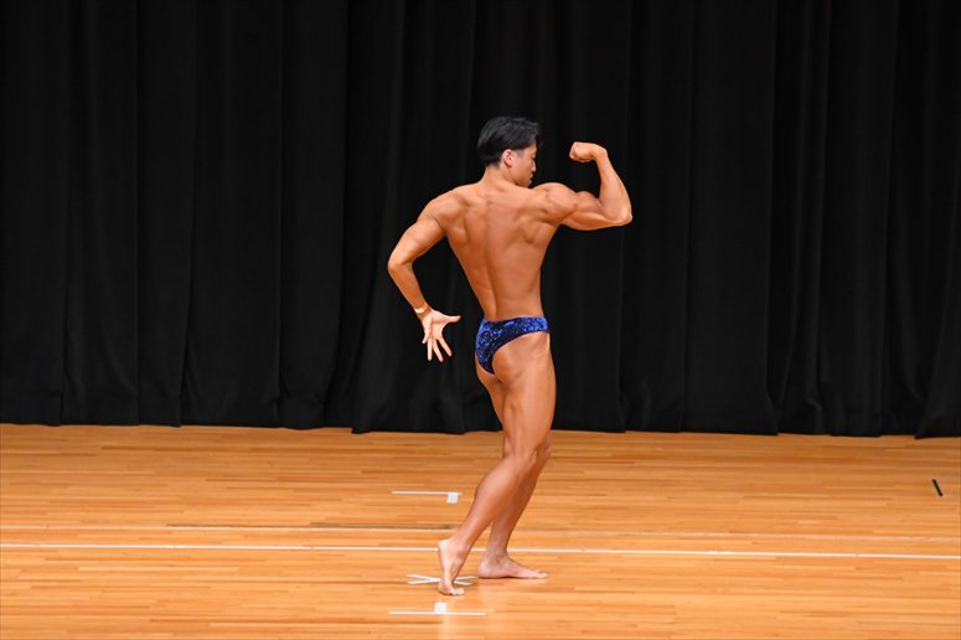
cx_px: 480
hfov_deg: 8.6
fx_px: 6404
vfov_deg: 5.7
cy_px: 320
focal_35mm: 240
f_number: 5.6
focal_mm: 160
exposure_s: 1/400
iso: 4000
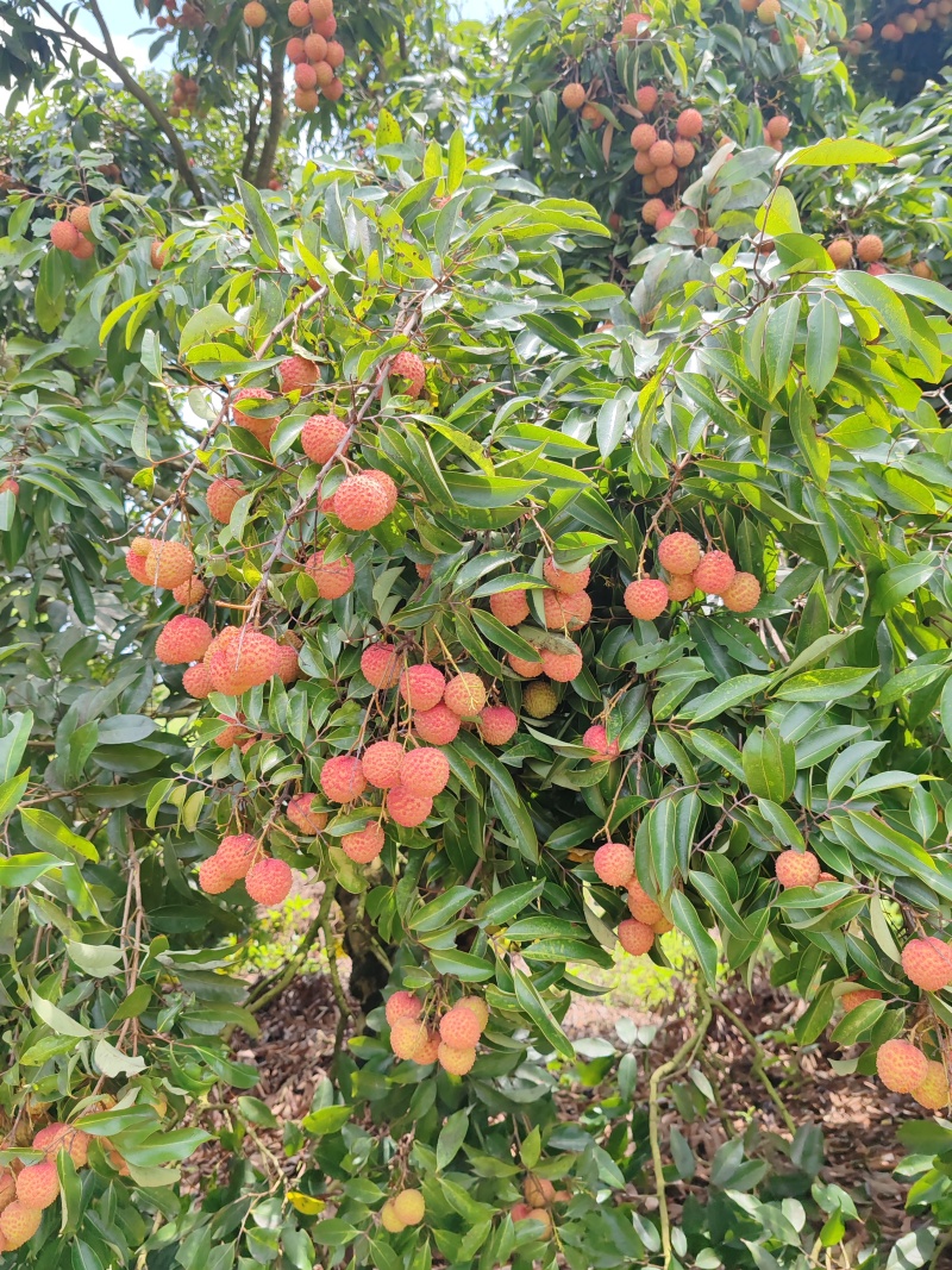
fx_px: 990
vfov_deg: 65.3
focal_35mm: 27
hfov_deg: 51.3
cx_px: 476
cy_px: 635
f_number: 1.9
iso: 50
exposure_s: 1/370
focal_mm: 6.12
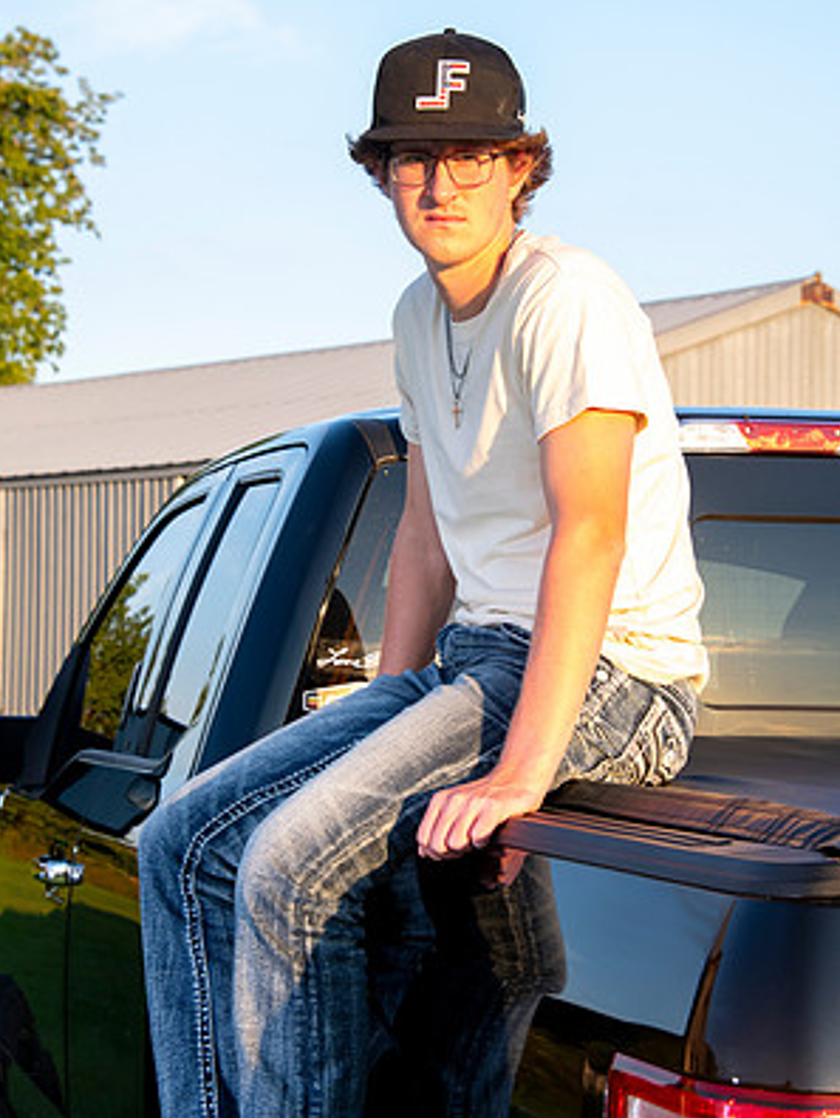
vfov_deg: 21.1
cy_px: 495
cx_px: 419
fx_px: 3004
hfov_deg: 15.9
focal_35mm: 93
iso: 1000
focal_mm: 85
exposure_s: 1/160
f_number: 10
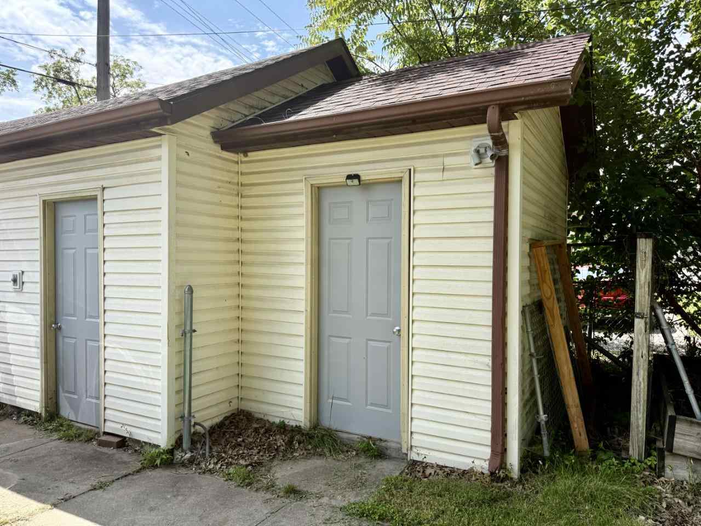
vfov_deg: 56.8
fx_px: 486
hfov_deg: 71.6
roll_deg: -0.6
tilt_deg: +0.5
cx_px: 350
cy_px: 263
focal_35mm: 24
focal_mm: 6.76
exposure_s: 1/3425
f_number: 1.78
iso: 100
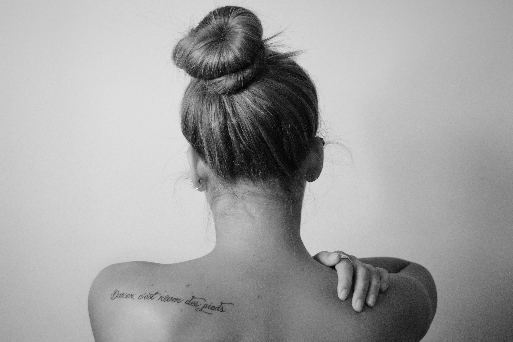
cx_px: 256
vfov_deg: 28.1
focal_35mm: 48
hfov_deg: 41.1
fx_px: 684
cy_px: 171
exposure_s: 1/100
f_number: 4.8
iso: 3200
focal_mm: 32
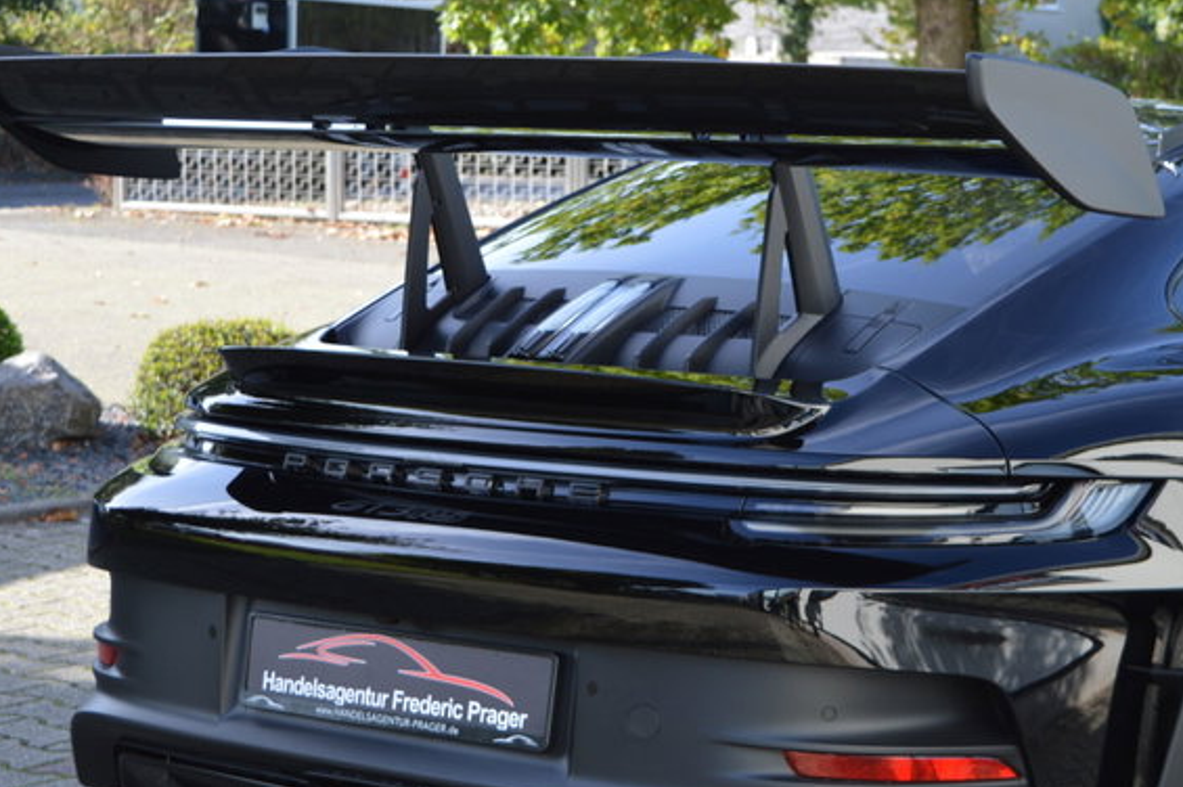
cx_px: 865
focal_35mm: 87
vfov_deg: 15.7
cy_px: 439
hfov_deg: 23.2
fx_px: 2857
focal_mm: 32
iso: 110
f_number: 5.6
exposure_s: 1/125
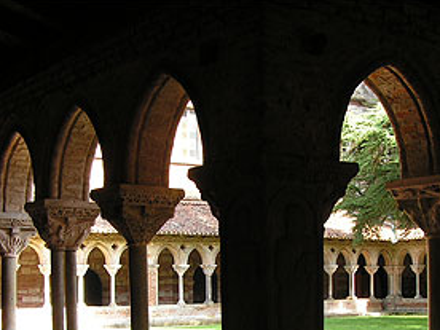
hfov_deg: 31.0
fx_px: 788
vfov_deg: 23.3
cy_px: 266
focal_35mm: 62
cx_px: 281
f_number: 5
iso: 50
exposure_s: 1/30
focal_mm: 6.3
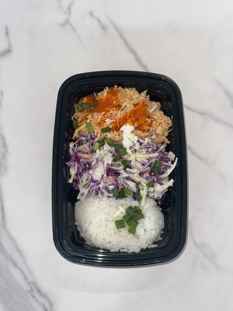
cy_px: 156
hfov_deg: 30.3
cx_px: 116
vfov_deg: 39.7
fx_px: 431
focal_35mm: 48
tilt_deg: -77.3
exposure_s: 1/127
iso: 40
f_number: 1.78
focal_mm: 6.86
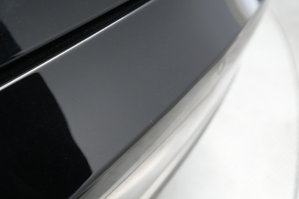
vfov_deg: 46.4
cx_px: 150
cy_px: 100
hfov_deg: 65.5
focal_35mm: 28
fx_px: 232
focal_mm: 28
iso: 5000
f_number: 4.5
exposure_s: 1/100
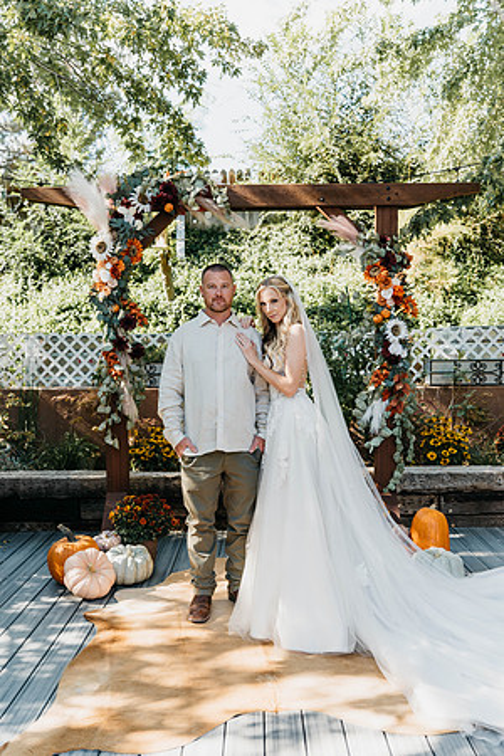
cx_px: 252
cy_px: 378
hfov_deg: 41.1
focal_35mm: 32
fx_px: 672
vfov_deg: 58.7
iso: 160
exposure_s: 1/500
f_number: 2.8
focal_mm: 32
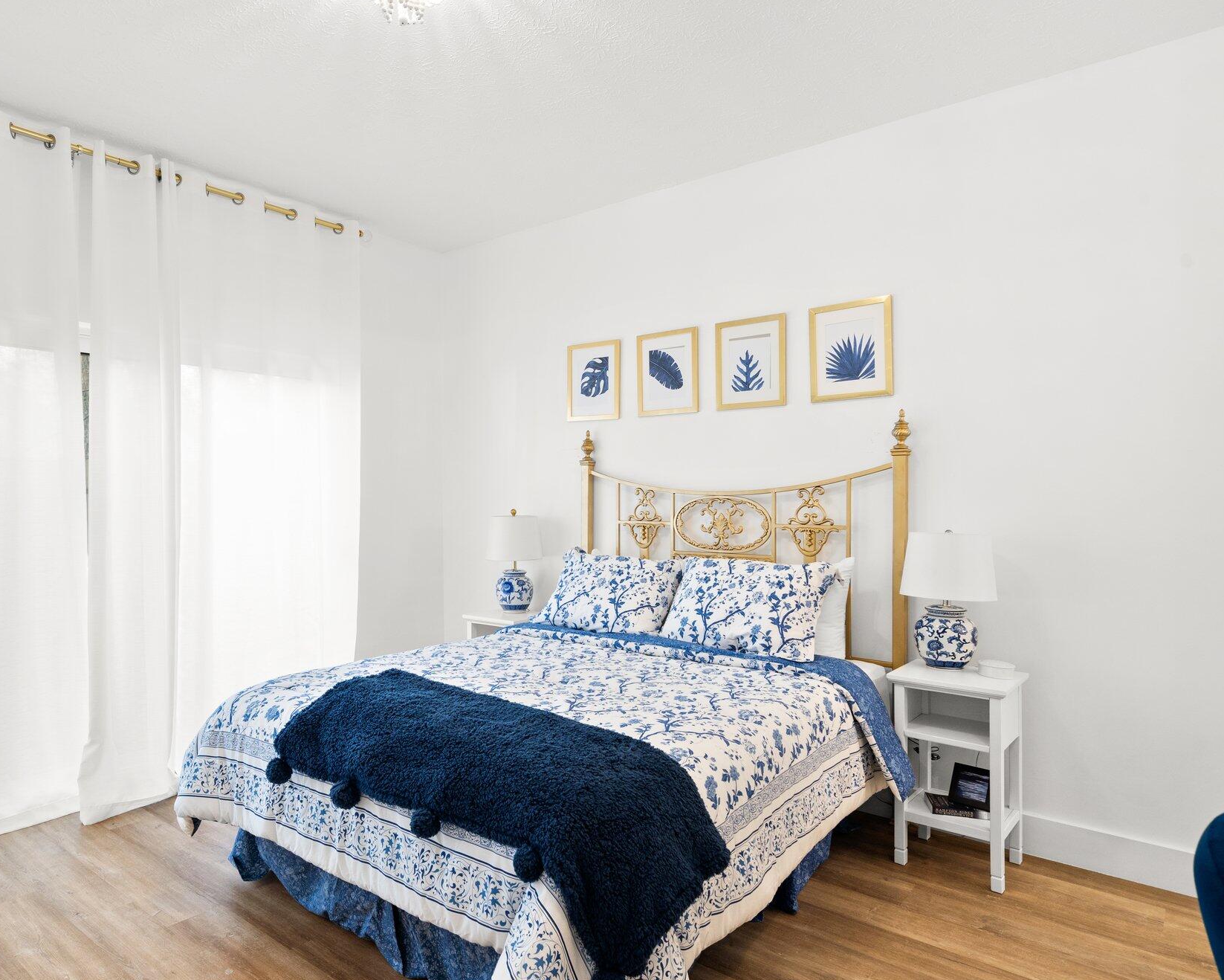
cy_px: 502
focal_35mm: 21
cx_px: 491
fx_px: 761
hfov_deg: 76.8
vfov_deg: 65.5
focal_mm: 18
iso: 500
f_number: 8
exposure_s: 1/2
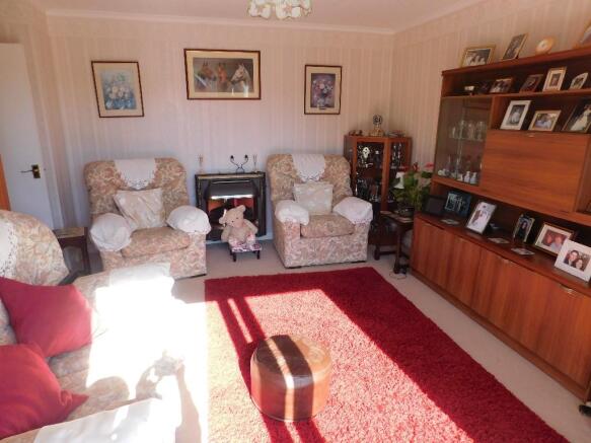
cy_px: 222
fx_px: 393
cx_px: 296
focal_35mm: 23
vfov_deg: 58.9
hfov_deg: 73.9
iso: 125
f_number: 3
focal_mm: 4
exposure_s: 1/160
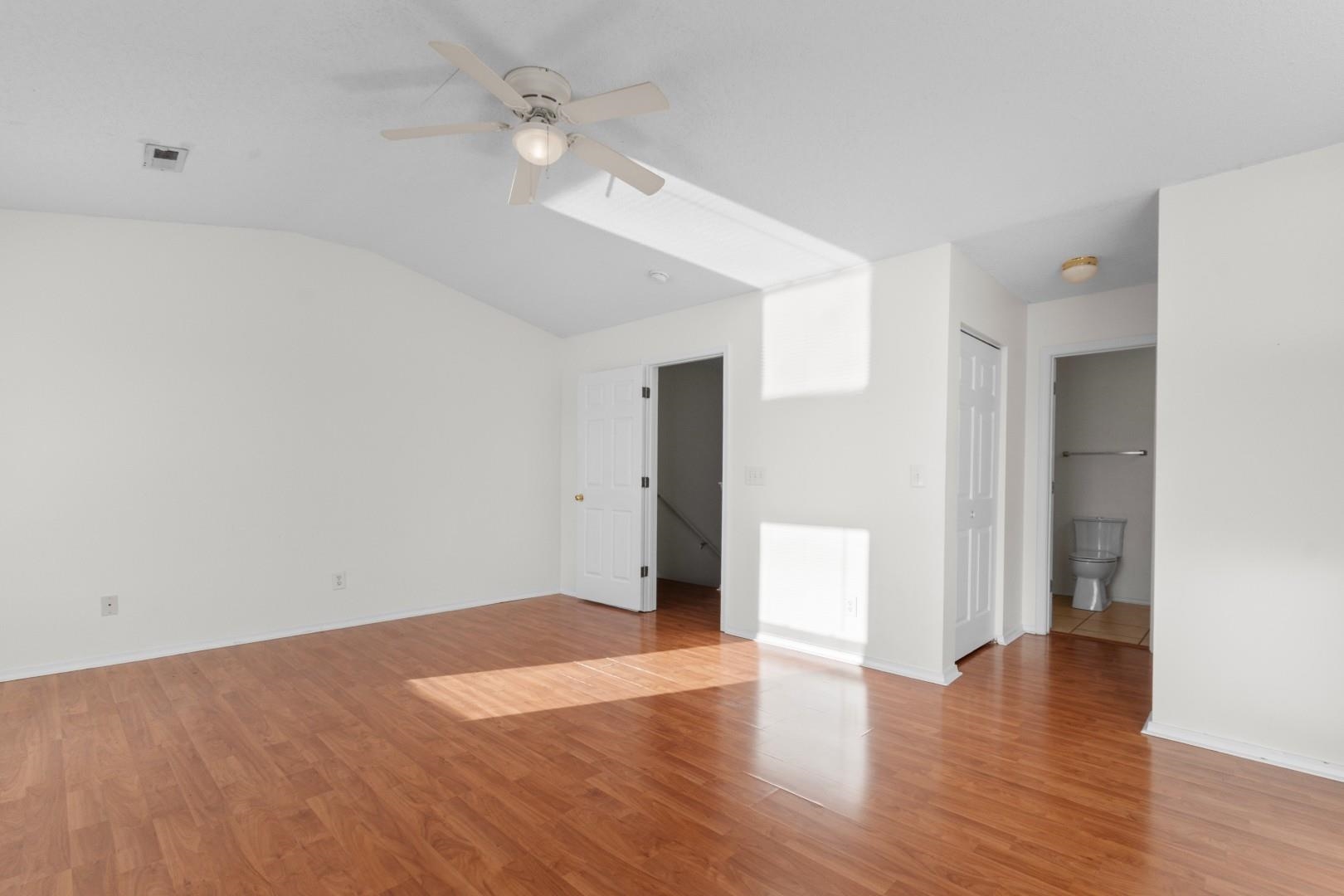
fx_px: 560
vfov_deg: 77.3
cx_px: 672
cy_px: 448
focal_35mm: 15
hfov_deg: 100.4
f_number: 5
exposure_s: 1/100
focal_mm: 10
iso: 100
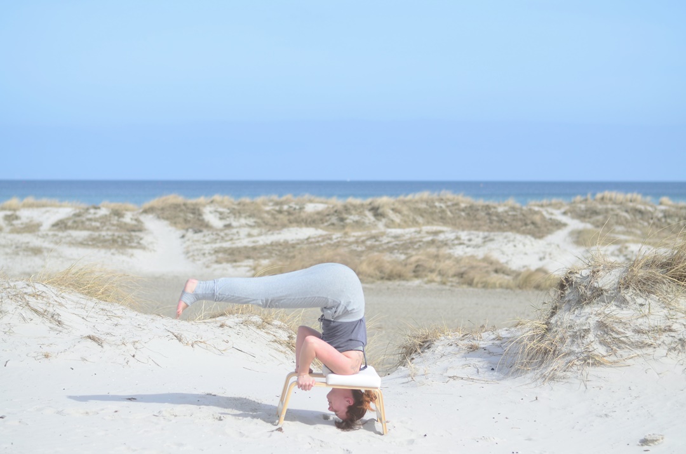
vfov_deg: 18.1
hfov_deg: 27.0
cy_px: 227
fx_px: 1426
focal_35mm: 75
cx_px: 343
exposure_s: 1/3200
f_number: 2.5
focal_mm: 50
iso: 100
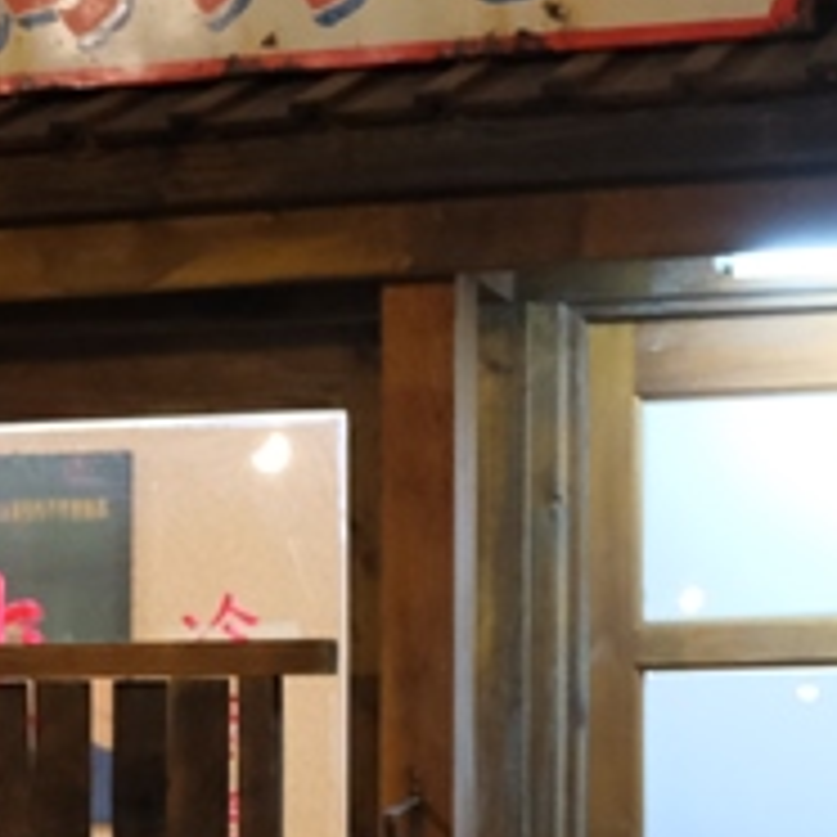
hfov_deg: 14.6
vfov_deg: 14.2
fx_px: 3255
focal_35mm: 119
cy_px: 1001
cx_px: 212
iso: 3200
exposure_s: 1/75
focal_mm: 17
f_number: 2.8
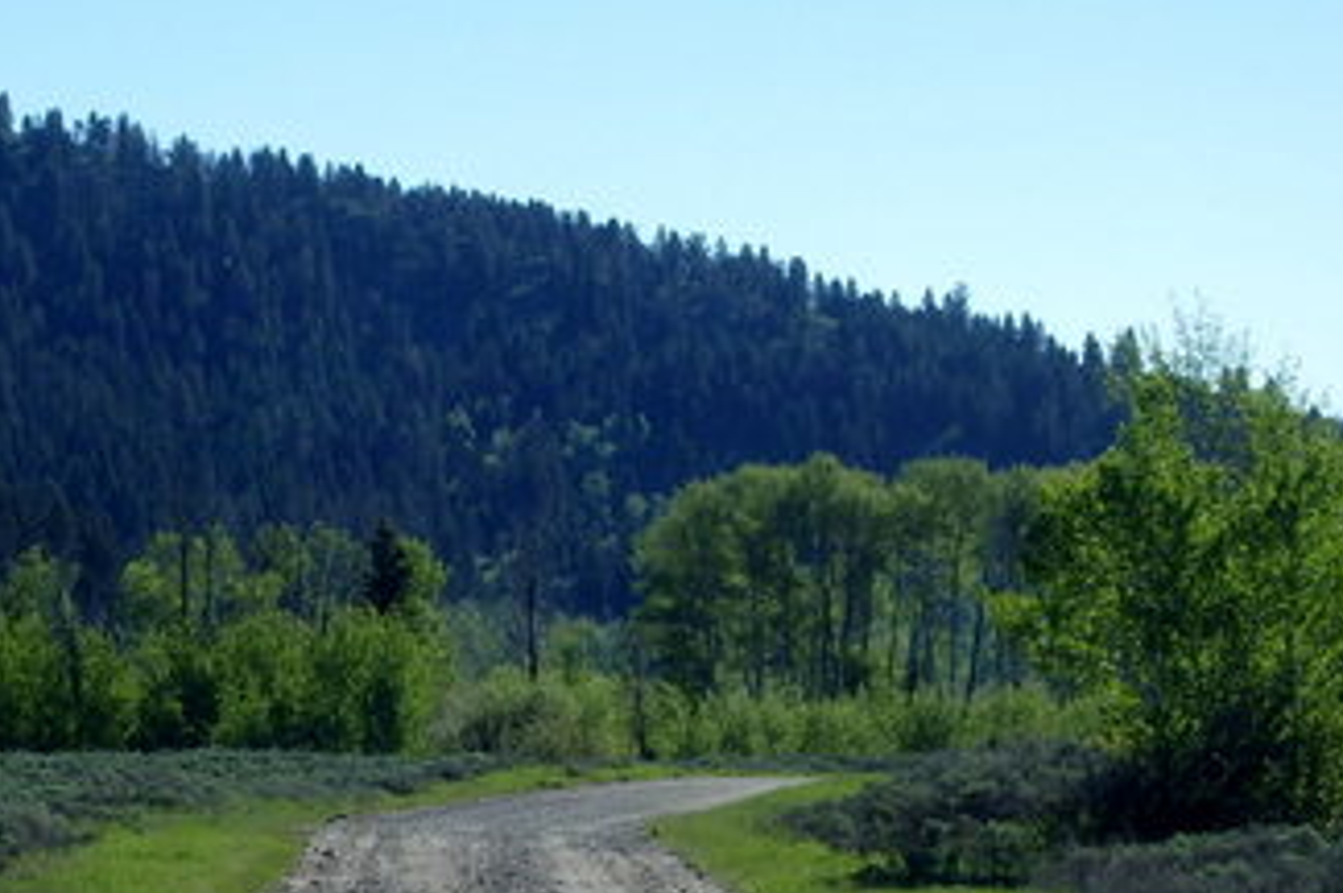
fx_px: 6149
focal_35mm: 165
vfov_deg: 8.3
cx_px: 421
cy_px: 664
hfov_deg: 12.4
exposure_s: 1/640
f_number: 5
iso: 125
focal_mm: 18.5
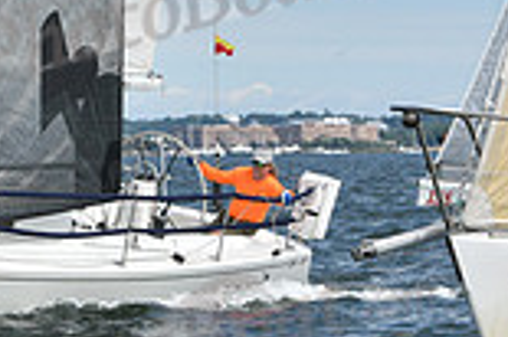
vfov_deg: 4.0
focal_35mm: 344
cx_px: -193
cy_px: 218
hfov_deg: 5.9
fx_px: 4849
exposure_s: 1/1000
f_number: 10
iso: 320
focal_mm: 92
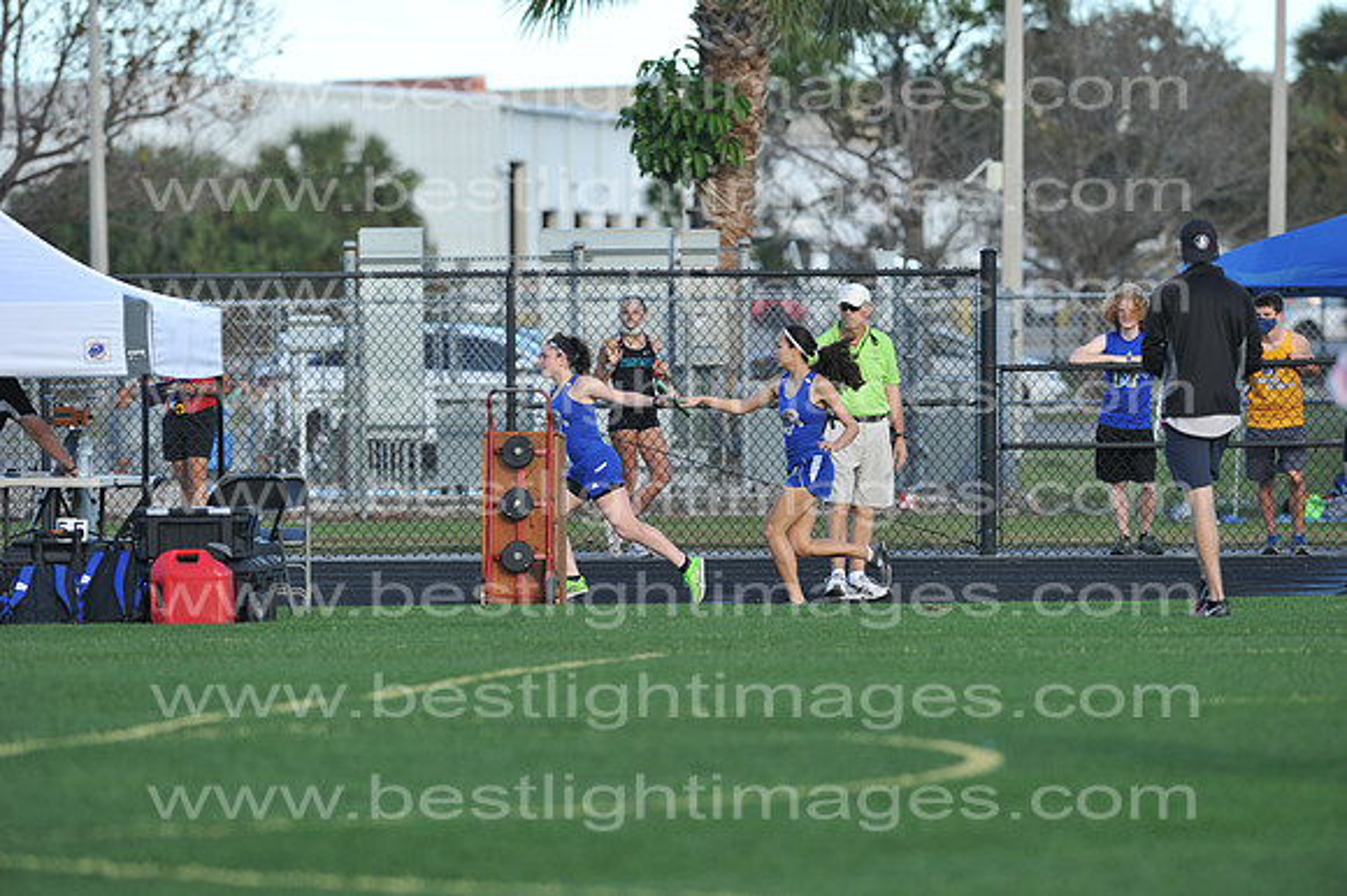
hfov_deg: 6.9
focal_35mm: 300
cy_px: 448
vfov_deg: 4.6
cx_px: 674
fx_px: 11218
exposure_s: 1/800
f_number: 4.5
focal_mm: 300
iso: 320
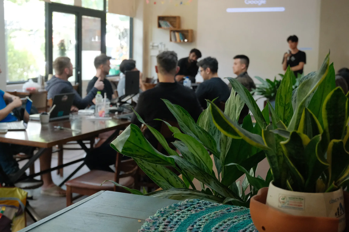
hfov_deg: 39.6
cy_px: 116
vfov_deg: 27.0
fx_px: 485
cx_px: 174
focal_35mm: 50
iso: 4000
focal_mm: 33.3
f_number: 5.6
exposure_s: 1/125
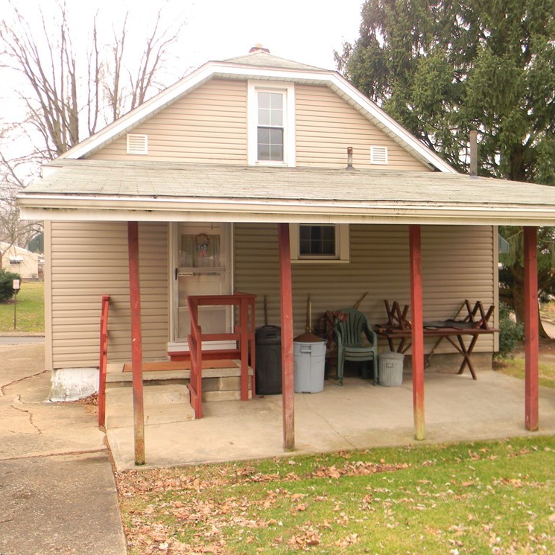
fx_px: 617
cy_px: 282
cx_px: 305
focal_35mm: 34
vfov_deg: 48.4
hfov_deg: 48.4
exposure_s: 1/55
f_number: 3.5
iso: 80
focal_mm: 5
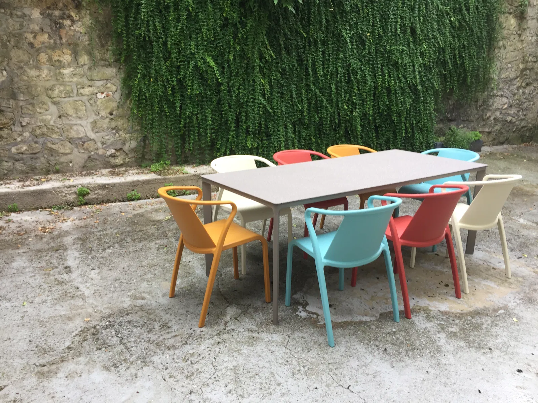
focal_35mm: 29
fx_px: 451
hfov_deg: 61.7
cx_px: 269
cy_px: 202
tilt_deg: -14.4
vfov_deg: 48.2
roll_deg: +0.3
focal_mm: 4.15
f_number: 2.2
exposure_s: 1/100
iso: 32
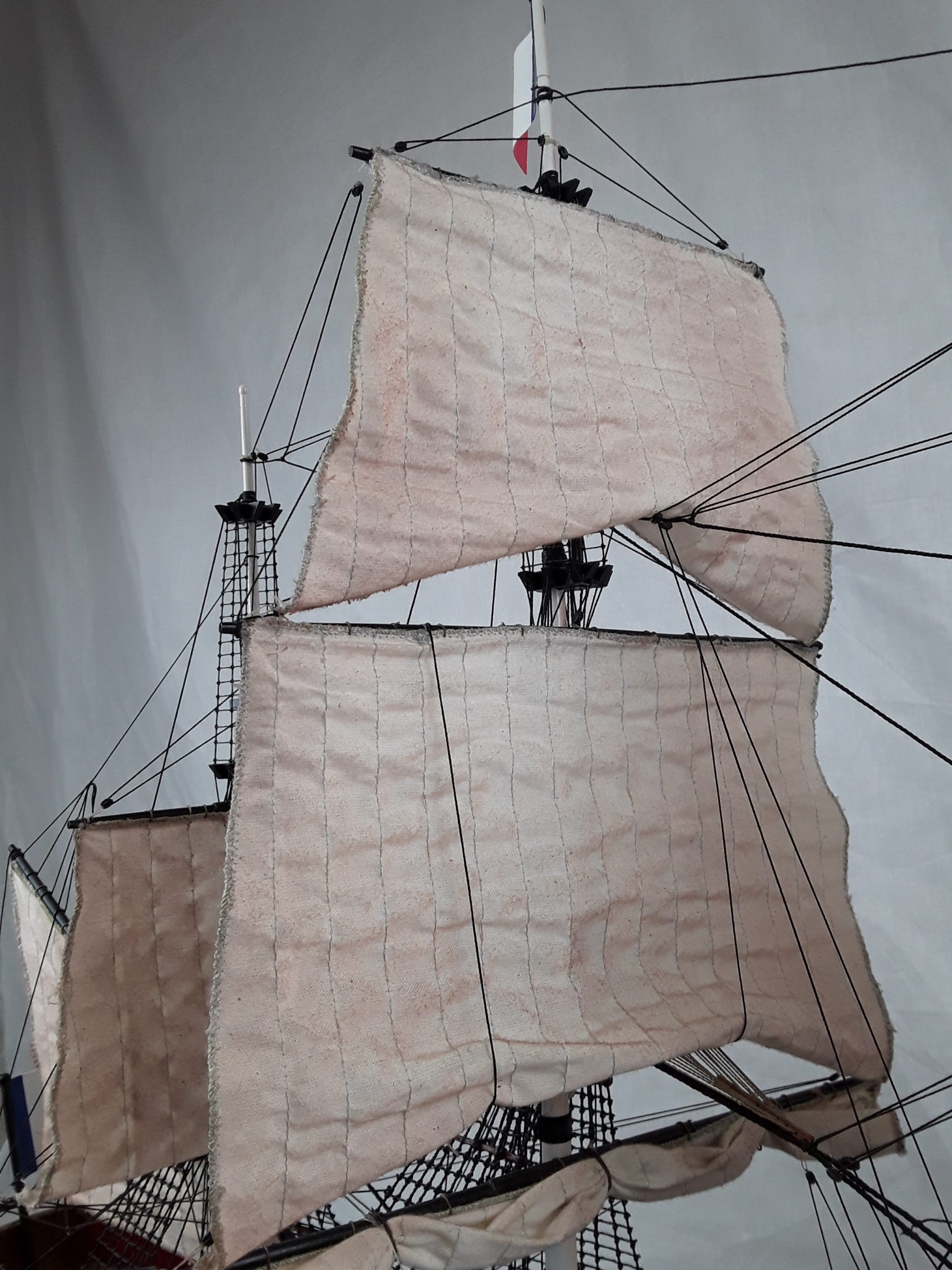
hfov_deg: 49.7
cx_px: 482
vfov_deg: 63.4
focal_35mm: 28
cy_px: 650
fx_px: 1027
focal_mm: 2.91
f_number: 1.9
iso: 64
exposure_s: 1/100
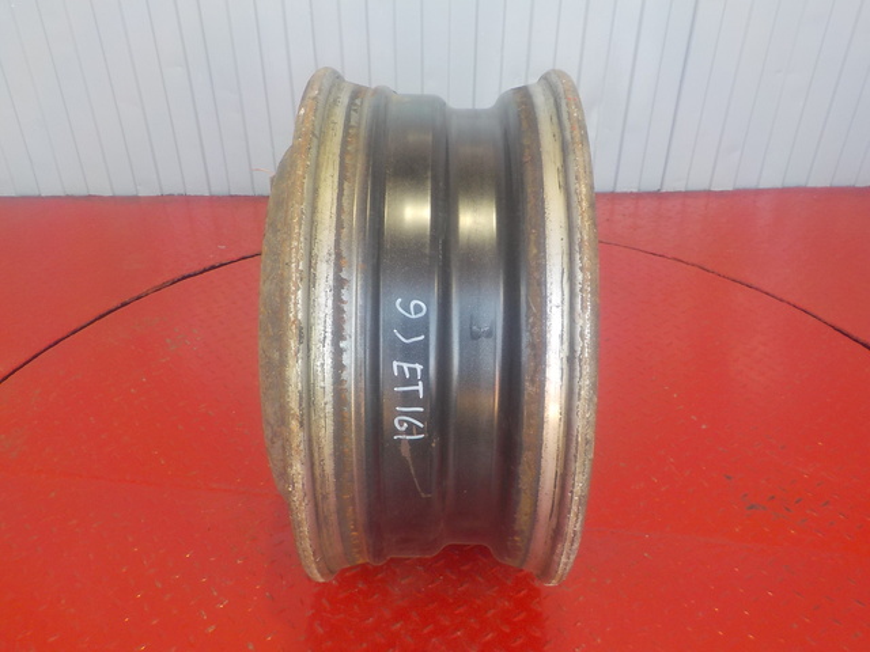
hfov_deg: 60.0
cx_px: 435
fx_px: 754
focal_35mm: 30
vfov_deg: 46.8
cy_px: 326
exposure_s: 1/30
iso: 125
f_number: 3.3
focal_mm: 4.1
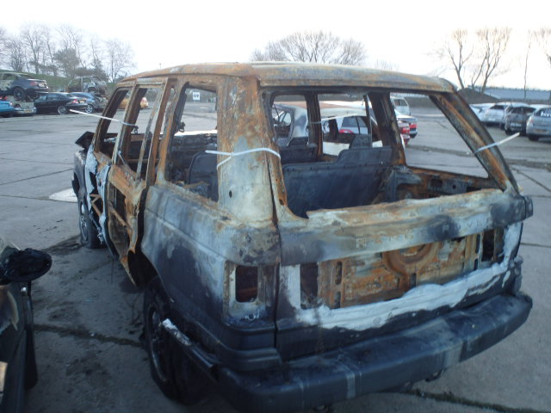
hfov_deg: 63.4
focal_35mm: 28
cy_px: 206
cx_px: 276
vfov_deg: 49.7
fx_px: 446
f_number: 3.9
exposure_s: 1/60
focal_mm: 5
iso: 160
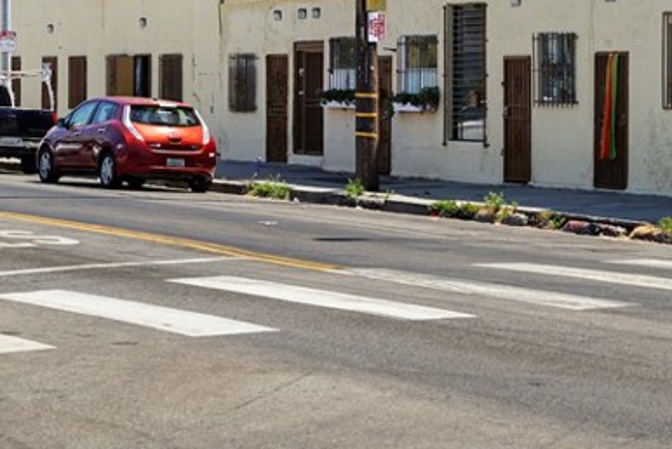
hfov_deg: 16.8
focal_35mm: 115
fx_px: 2154
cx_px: 848
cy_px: 8
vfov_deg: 11.8
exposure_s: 1/100
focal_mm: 29
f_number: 7.1
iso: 100
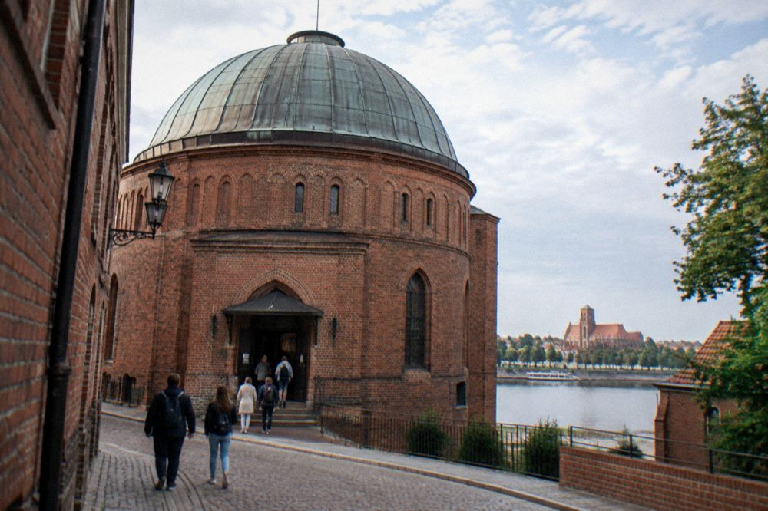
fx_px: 746
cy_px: 256
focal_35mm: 35
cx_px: 384
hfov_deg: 54.5
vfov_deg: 37.8
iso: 500
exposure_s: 1/400
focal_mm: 35
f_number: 9
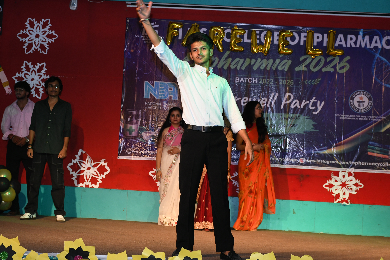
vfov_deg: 18.9
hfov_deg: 28.1
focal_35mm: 72
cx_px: 195
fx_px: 780
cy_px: 130
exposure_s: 1/160
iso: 1600
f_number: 6.3
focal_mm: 48
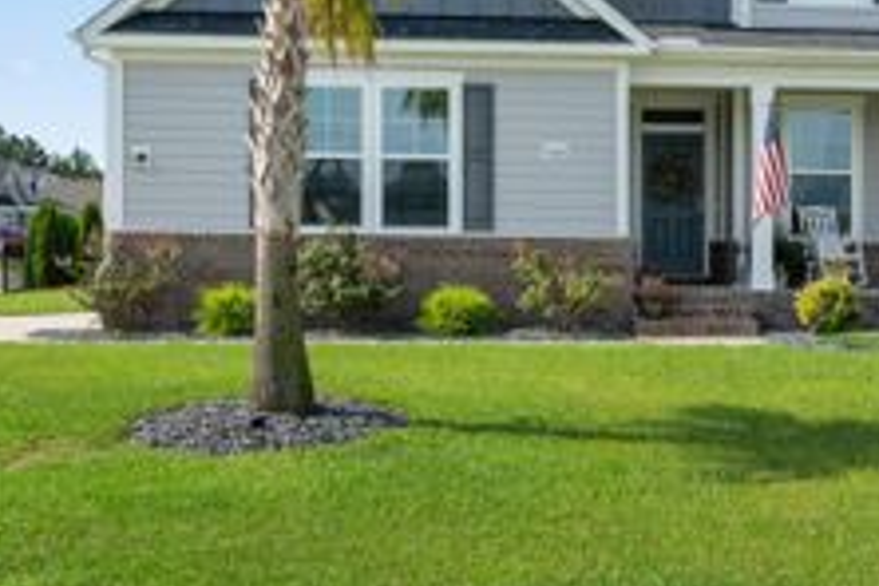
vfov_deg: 24.3
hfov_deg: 36.2
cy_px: 53
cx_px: 637
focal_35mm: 54
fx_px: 1318
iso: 250
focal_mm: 24
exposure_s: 1/1000
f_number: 8
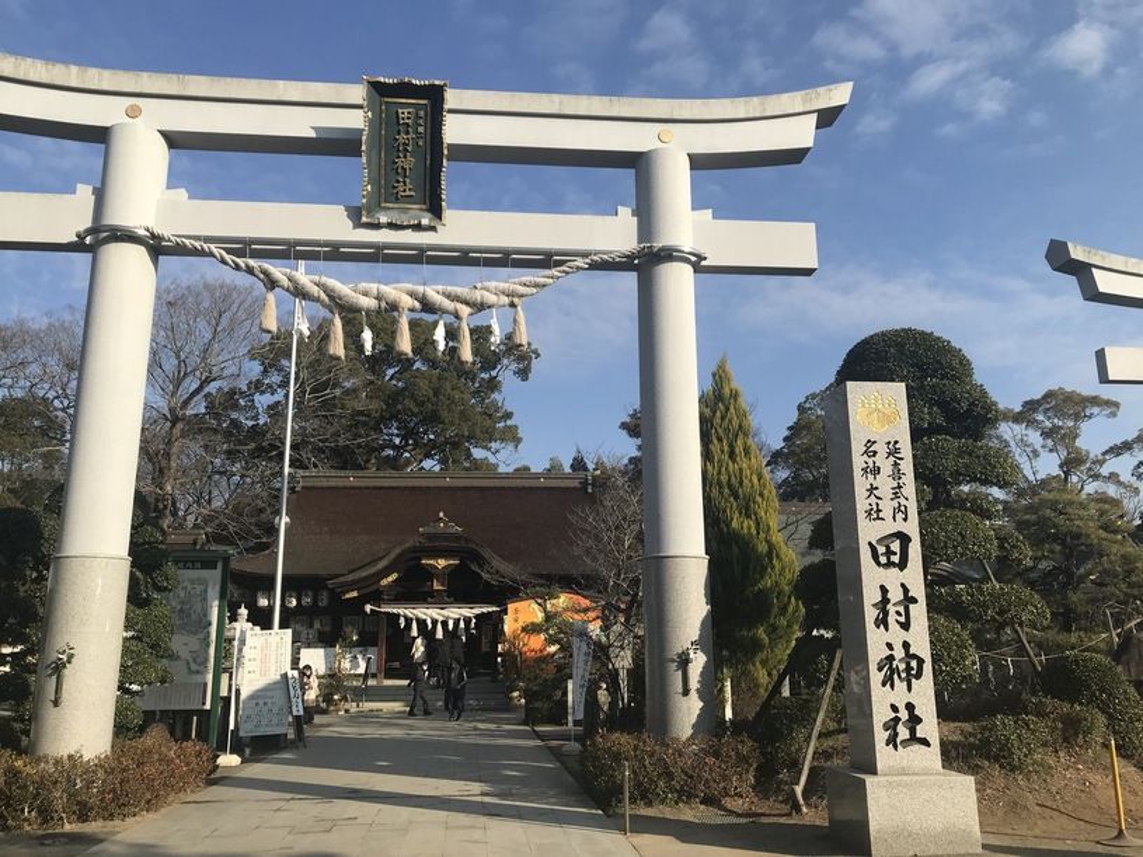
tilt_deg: +14.8
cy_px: 428
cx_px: 572
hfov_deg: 63.5
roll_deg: -0.3
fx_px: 924
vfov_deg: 49.7
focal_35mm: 28
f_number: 1.8
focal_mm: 3.99
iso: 20
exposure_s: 1/2283
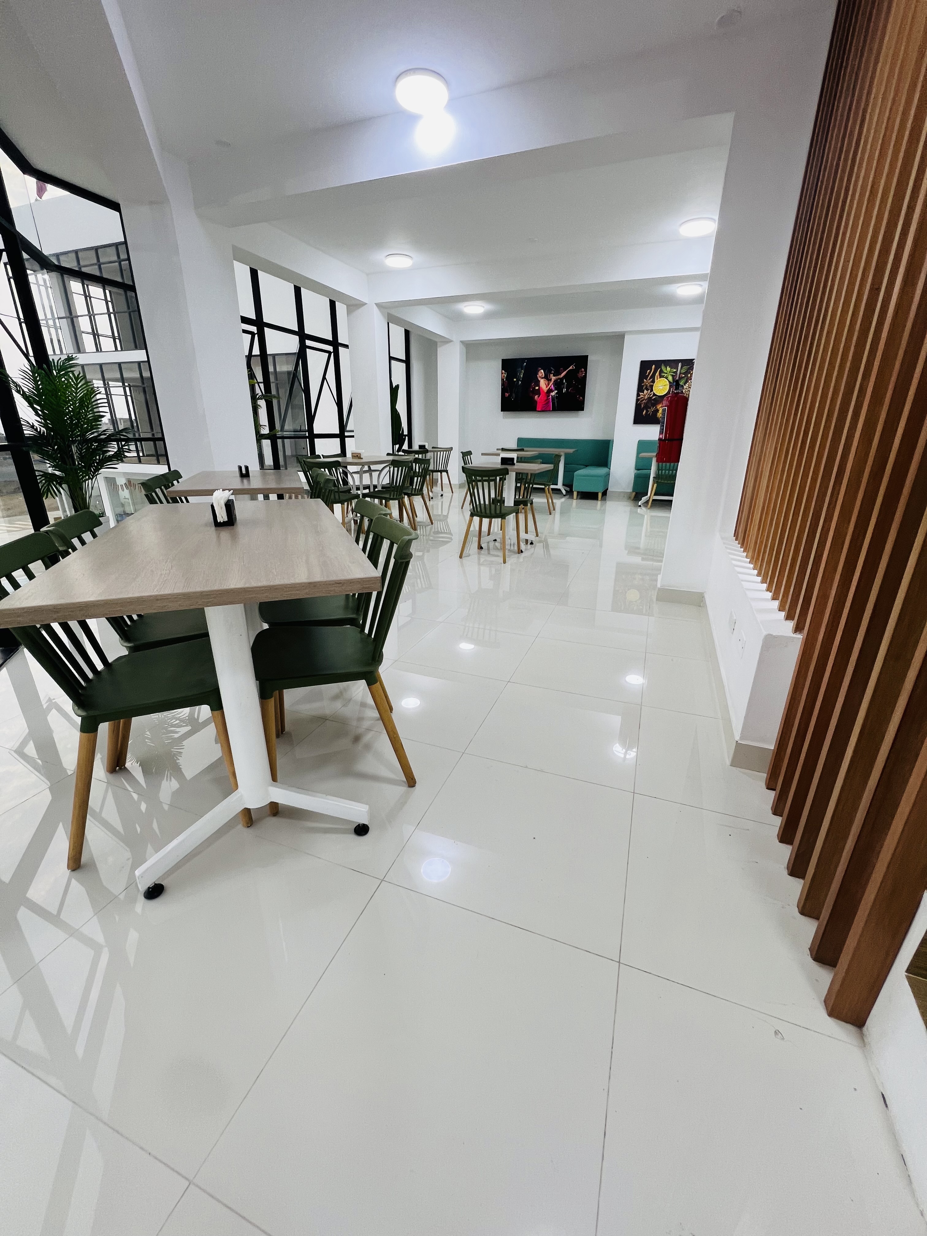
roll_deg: -0.8
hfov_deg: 89.9
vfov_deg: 106.2
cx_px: 464
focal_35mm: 13
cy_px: 618
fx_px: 464
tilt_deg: -19.4
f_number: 1.8
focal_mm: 1.57
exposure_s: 1/120
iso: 64
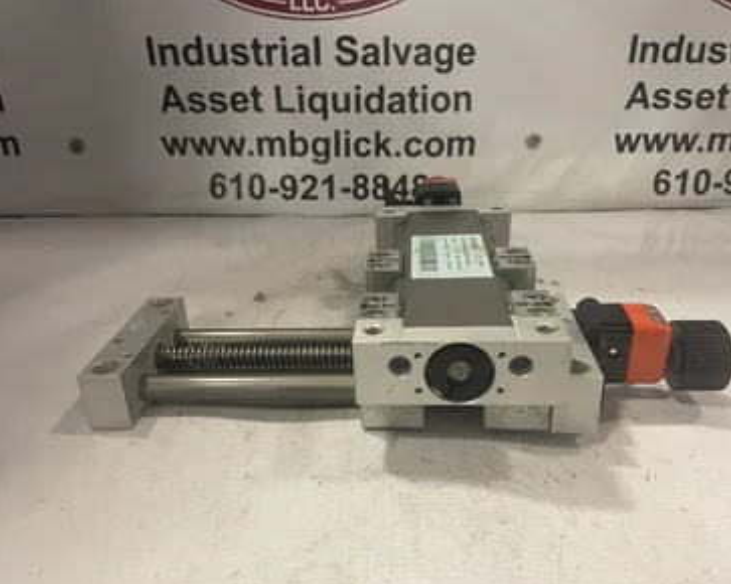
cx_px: 367
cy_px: 300
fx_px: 605
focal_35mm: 28
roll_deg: -1.2
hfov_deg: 62.2
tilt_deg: -25.9
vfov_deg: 51.5
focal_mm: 4.2
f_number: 1.6
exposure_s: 1/60
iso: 250
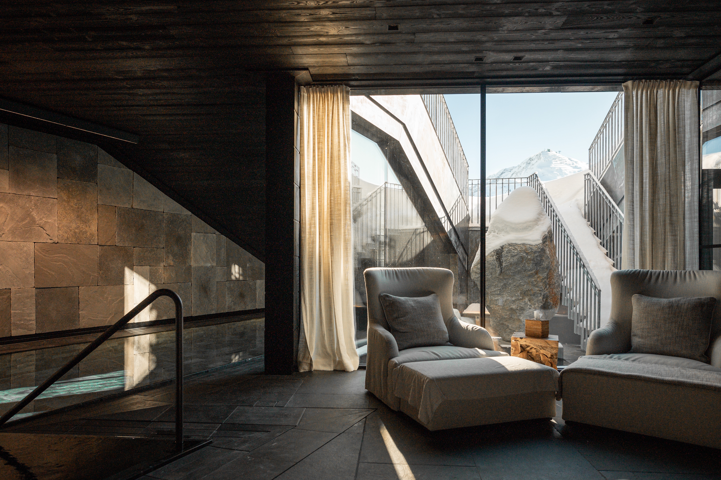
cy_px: 240
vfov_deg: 53.1
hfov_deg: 73.8
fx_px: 480
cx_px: 360
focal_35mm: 24
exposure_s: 1/1600
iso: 640
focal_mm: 24
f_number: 4
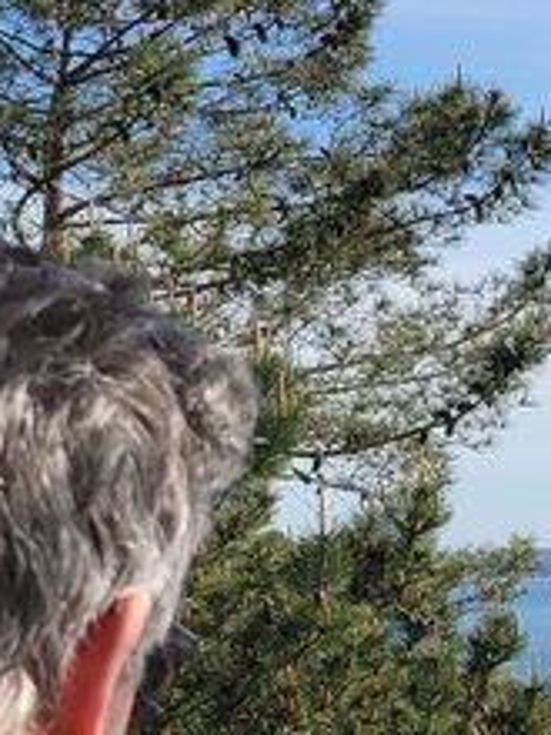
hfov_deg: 12.3
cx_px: 634
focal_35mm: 118
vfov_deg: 16.7
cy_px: 481
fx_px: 2504
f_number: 1.8
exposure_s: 1/2708
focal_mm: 5.4
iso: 40
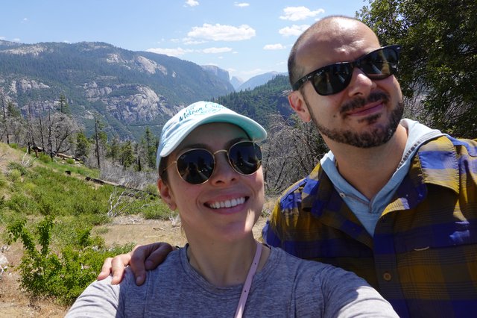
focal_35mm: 24
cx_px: 238
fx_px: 318
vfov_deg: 53.1
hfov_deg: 73.8
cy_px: 159
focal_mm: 9
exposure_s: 1/400
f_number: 5.6
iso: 100
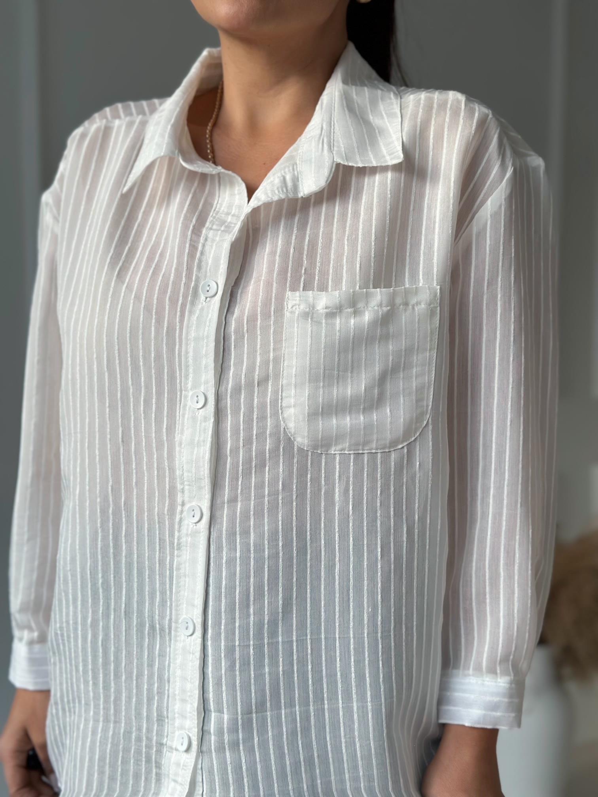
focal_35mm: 48
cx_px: 299
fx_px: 1106
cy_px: 398
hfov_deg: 30.3
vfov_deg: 39.7
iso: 125
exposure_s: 1/113
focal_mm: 6.86
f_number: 1.78
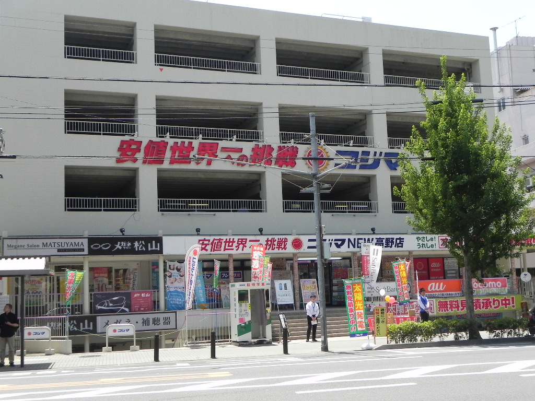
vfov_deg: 31.5
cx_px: 268
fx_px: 711
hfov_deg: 41.2
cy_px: 200
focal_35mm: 46
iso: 160
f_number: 5.6
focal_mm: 8.2
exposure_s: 1/286
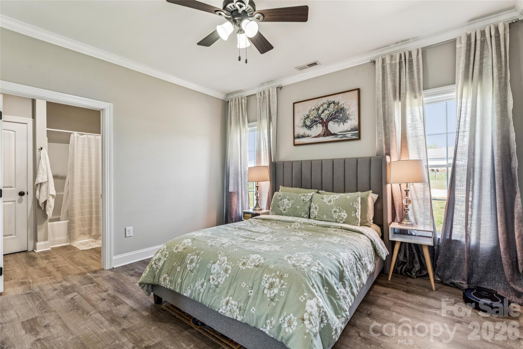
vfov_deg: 72.7
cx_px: 262
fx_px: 237
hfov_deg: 95.7
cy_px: 174
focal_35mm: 16
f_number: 9
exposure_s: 1/2.5
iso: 100
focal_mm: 16.3
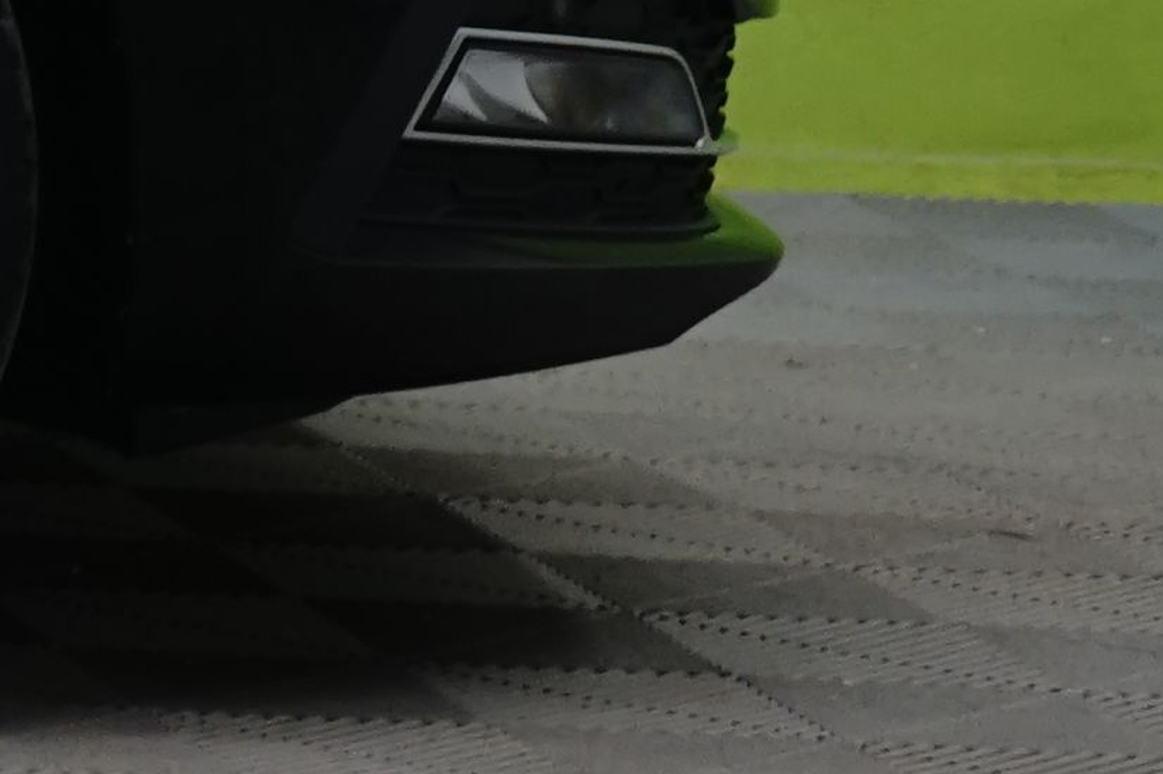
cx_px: -2929
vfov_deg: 4.5
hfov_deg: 6.1
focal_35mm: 298
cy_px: -889
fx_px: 9623
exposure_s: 1/6
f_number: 8
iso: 500
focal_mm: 41
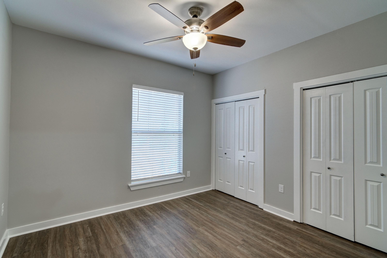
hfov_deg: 96.7
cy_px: 129
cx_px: 194
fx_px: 172
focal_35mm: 16
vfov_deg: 73.7
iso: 400
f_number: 8
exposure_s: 1/60
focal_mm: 11
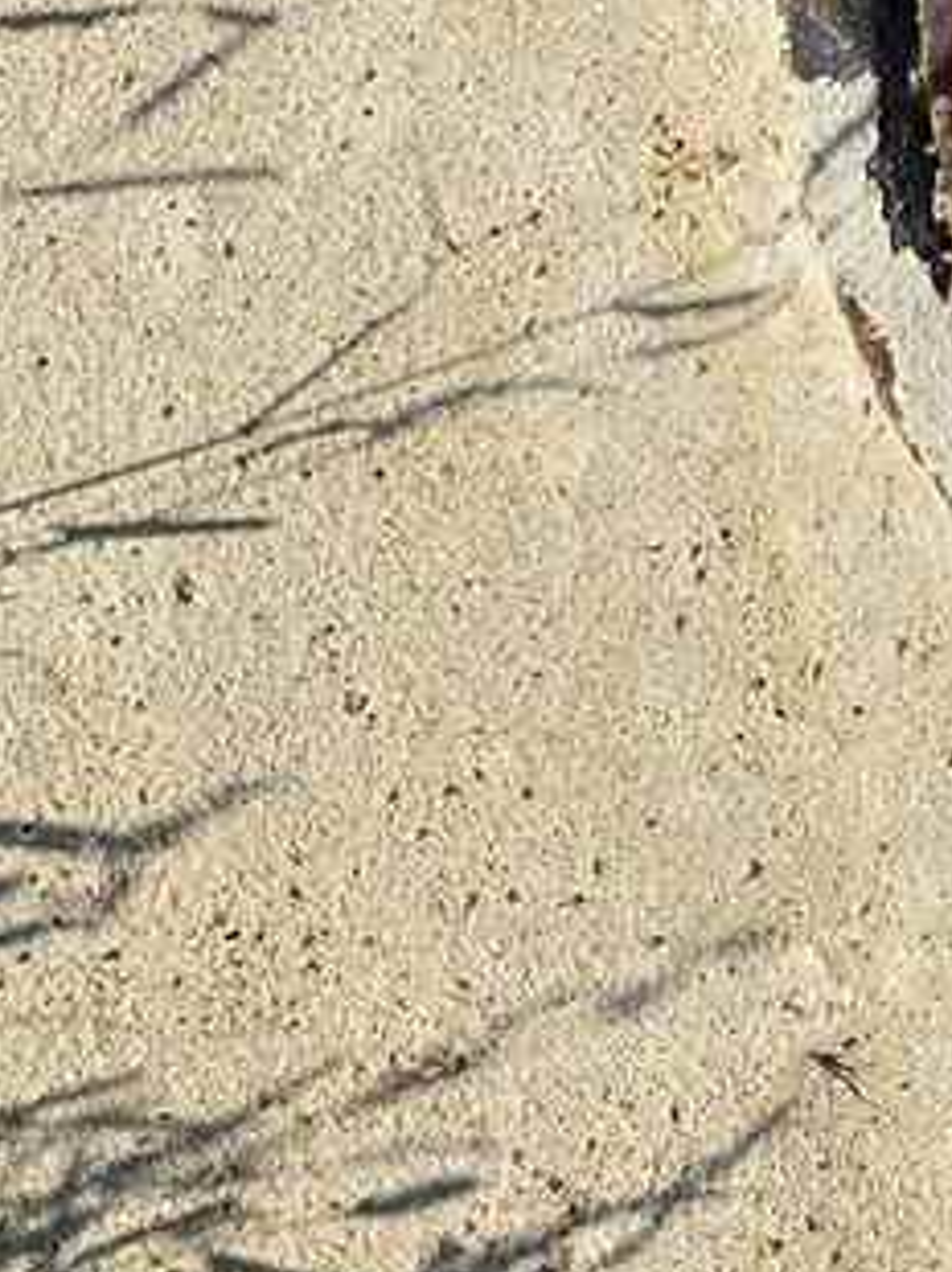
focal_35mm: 171
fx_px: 6279
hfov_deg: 8.5
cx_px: 1362
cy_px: 181
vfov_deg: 11.5
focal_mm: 6.3
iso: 12
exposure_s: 1/1297
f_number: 1.7
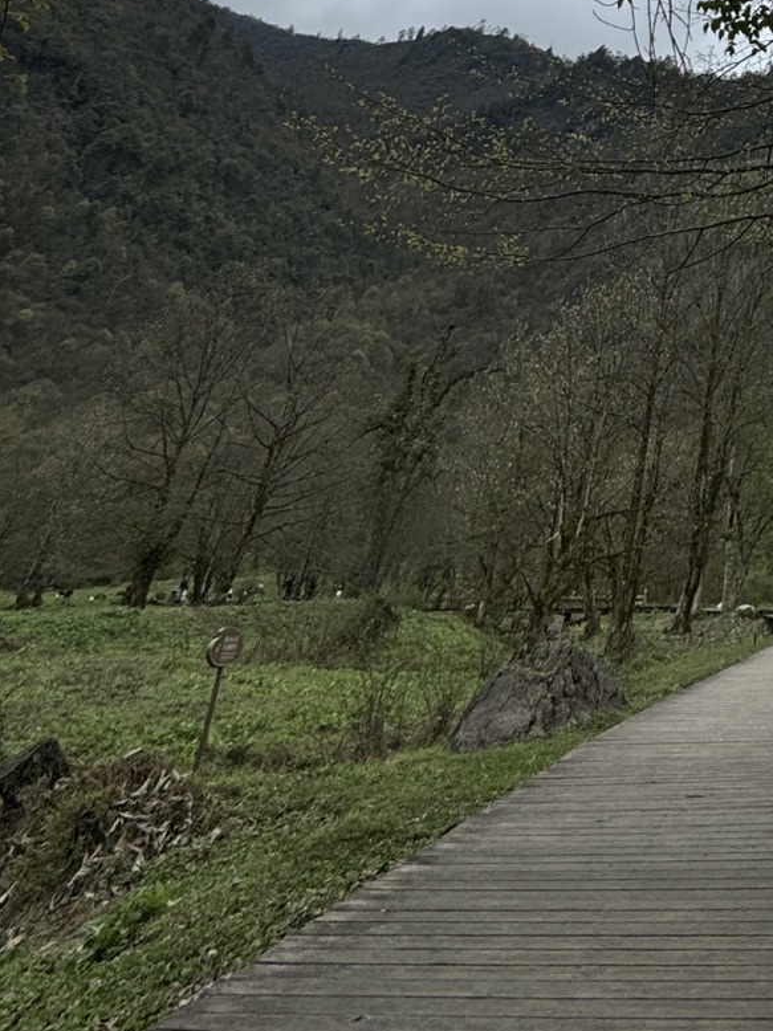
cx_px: 951
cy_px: -264
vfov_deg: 36.6
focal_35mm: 36
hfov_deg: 32.1
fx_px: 1072
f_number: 2.2
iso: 50
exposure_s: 1/1567
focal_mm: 2.22
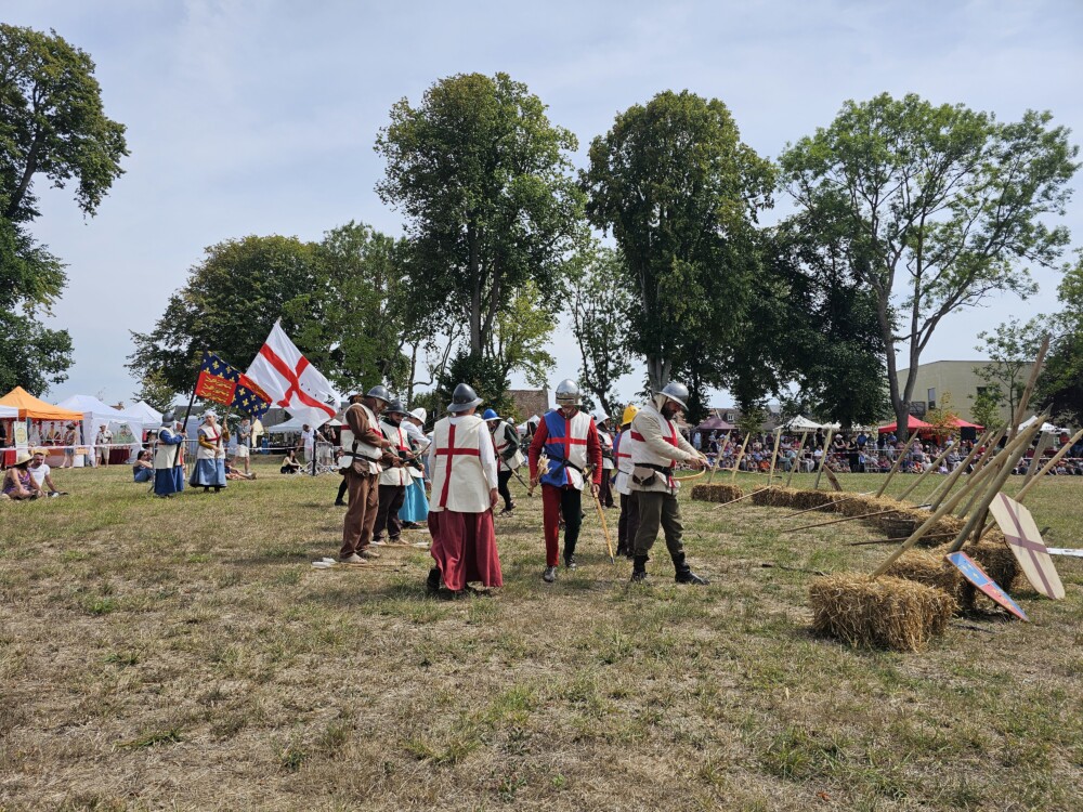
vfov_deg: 58.9
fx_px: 720
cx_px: 542
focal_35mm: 23
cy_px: 406
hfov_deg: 73.9
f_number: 1.7
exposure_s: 1/1036
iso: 10
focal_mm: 6.3
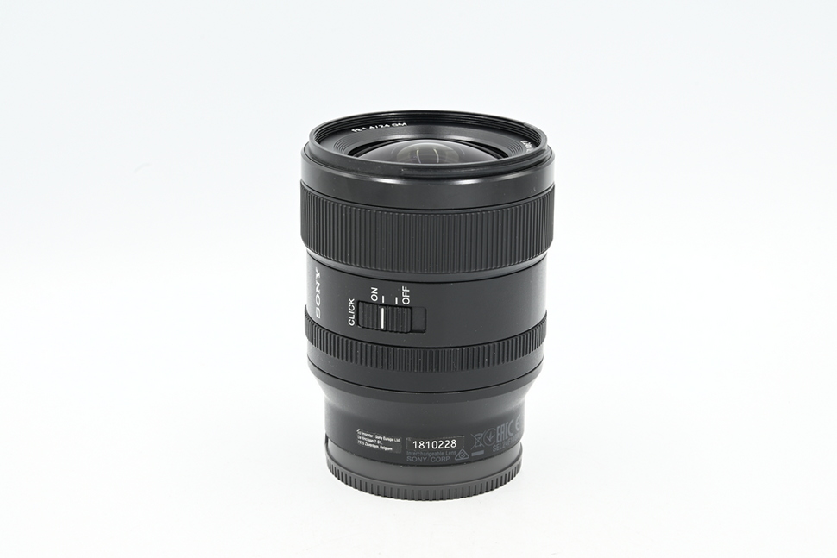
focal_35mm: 75
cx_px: 418
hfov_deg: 27.0
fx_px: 1744
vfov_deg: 18.2
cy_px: 279
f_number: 14
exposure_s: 1/10
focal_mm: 75
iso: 100
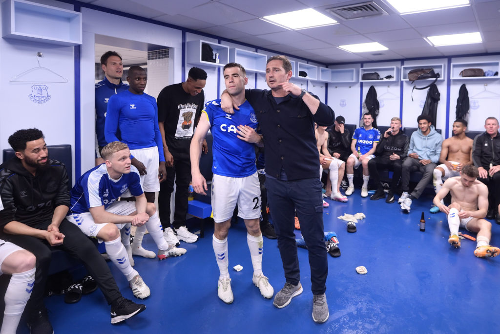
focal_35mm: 14
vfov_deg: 81.2
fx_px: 194
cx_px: 250
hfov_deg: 104.2
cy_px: 167
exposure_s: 1/250
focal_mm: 14
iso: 2000
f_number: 2.8
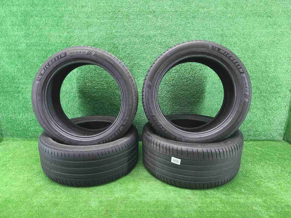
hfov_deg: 67.3
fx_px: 219
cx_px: 146
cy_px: 109
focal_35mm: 26
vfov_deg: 53.1
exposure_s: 1/50
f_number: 1.8
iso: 376
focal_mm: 5.4
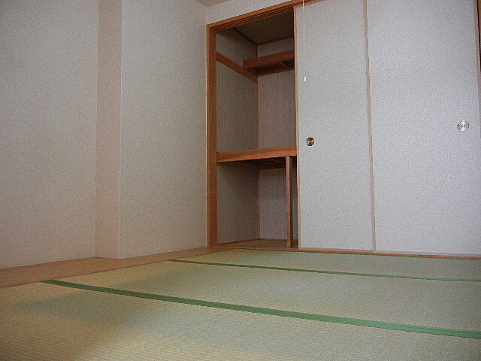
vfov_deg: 46.8
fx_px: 417
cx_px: 240
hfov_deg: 60.0
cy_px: 180
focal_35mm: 30
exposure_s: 1/14.2
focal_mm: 5.4
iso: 400
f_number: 3.5
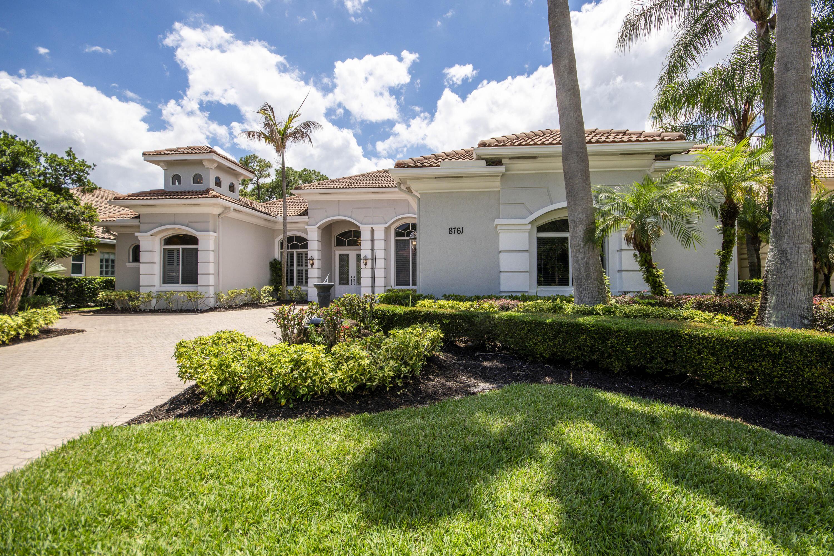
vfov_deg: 77.3
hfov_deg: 100.4
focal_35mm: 15
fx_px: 347
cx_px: 417
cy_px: 278
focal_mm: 10
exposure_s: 1/400
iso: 100
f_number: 8
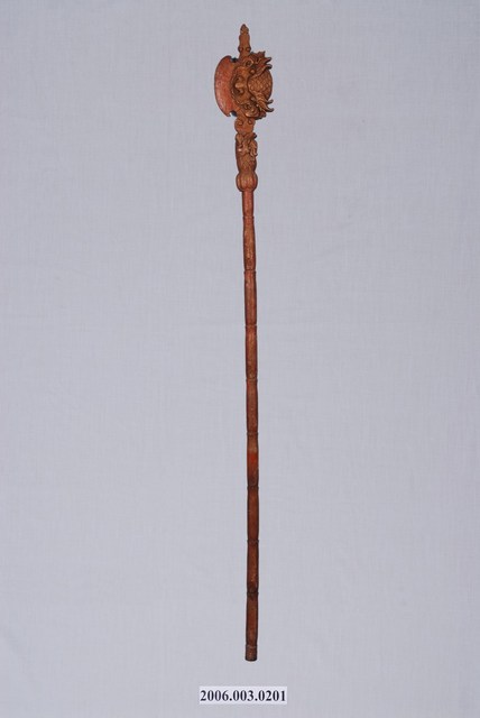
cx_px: 240
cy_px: 359
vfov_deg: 35.0
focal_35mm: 57
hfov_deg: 23.8
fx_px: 1137
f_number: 8
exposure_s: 1/100
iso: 100
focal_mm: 38
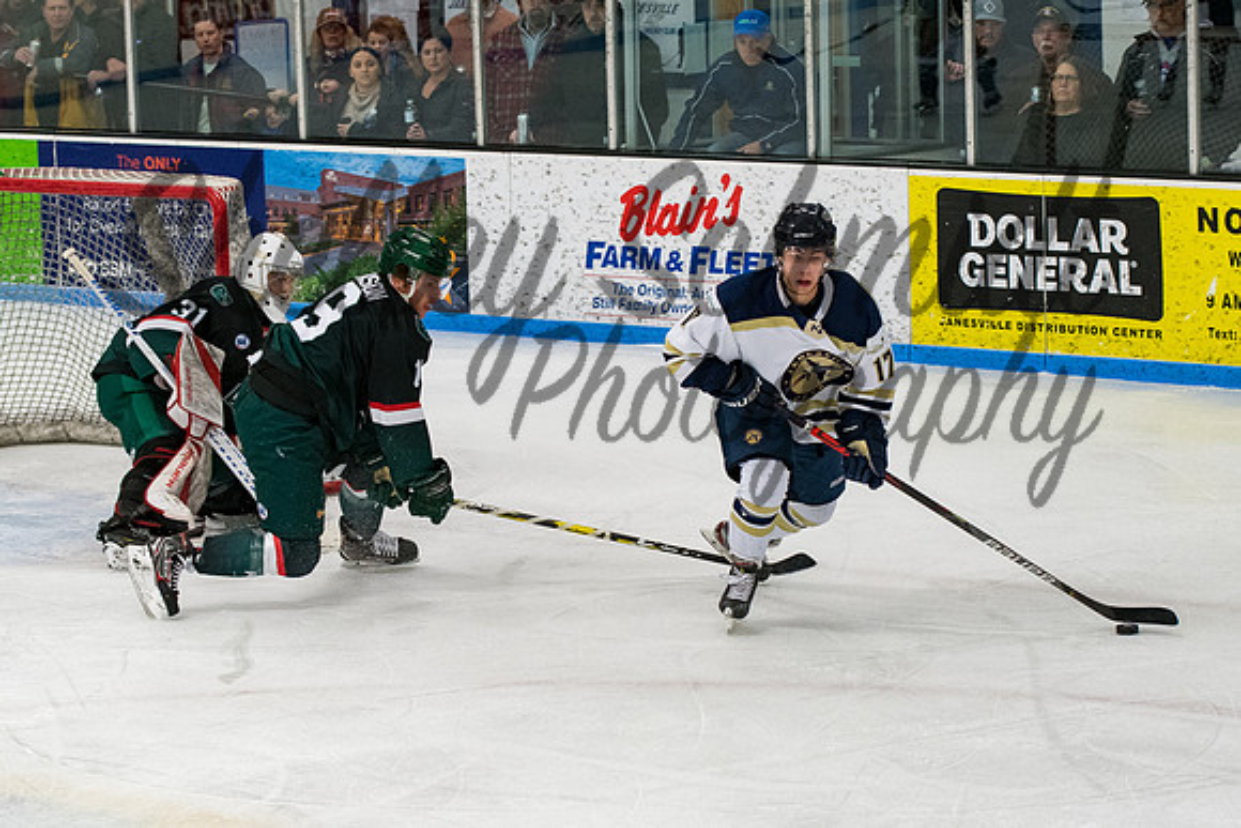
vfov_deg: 10.4
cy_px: 427
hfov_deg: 15.5
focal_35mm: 132
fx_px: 4553
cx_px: 691
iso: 2500
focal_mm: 75
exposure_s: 1/800
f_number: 3.5
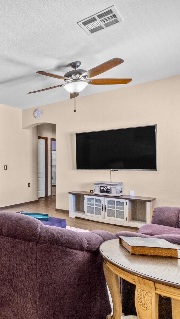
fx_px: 204
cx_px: -18
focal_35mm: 24
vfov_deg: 76.3
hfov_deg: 39.1
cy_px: 158
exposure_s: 1.6
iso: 800
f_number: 22
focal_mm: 10
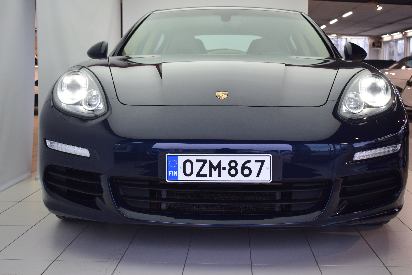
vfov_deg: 26.5
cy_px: 138
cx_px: 206
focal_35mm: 51
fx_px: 584
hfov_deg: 38.9
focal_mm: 34
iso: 1600
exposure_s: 1/320
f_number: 4.5
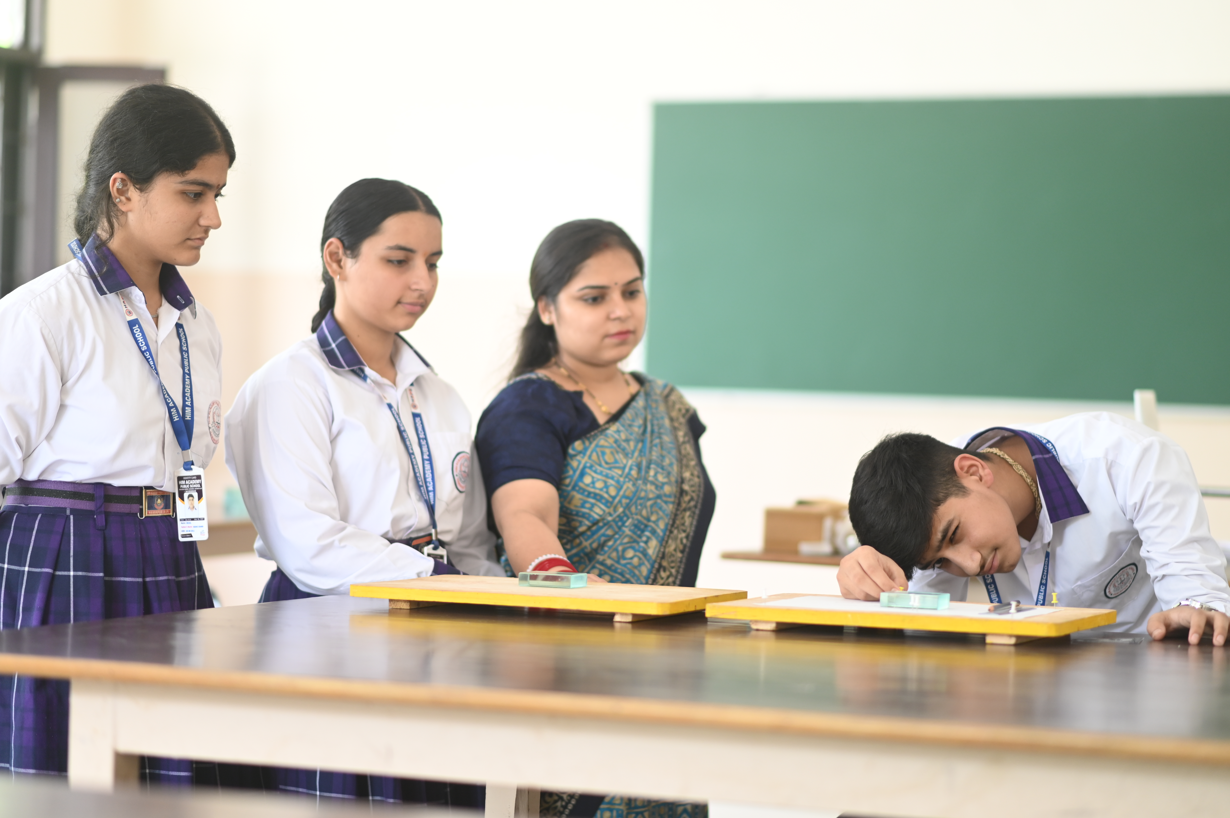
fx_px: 2902
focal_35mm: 85
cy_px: 409
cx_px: 615
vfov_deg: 16.1
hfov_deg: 23.9
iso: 400
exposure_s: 1/160
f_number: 1.8
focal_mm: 85
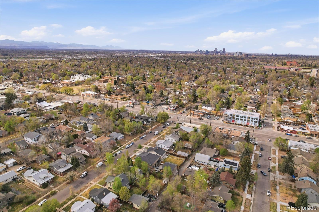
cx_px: 160
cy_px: 106
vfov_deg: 57.2
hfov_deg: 78.6
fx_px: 195
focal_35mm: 22
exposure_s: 1/120
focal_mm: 8.4
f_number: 2.8
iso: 100
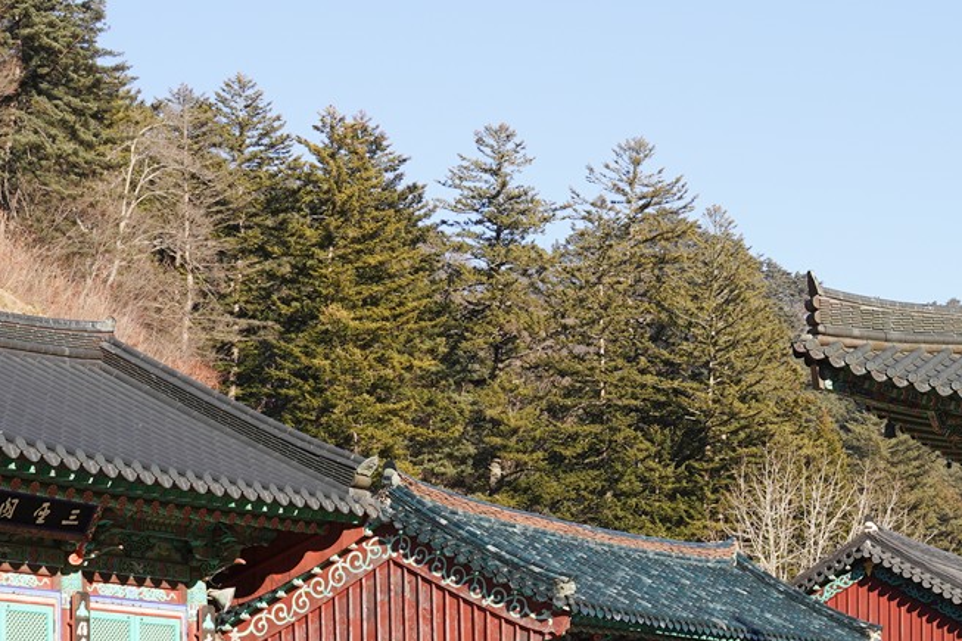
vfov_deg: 13.7
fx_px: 2618
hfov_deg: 19.9
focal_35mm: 98
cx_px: 1047
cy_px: 665
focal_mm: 32
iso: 200
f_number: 14
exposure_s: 1/100
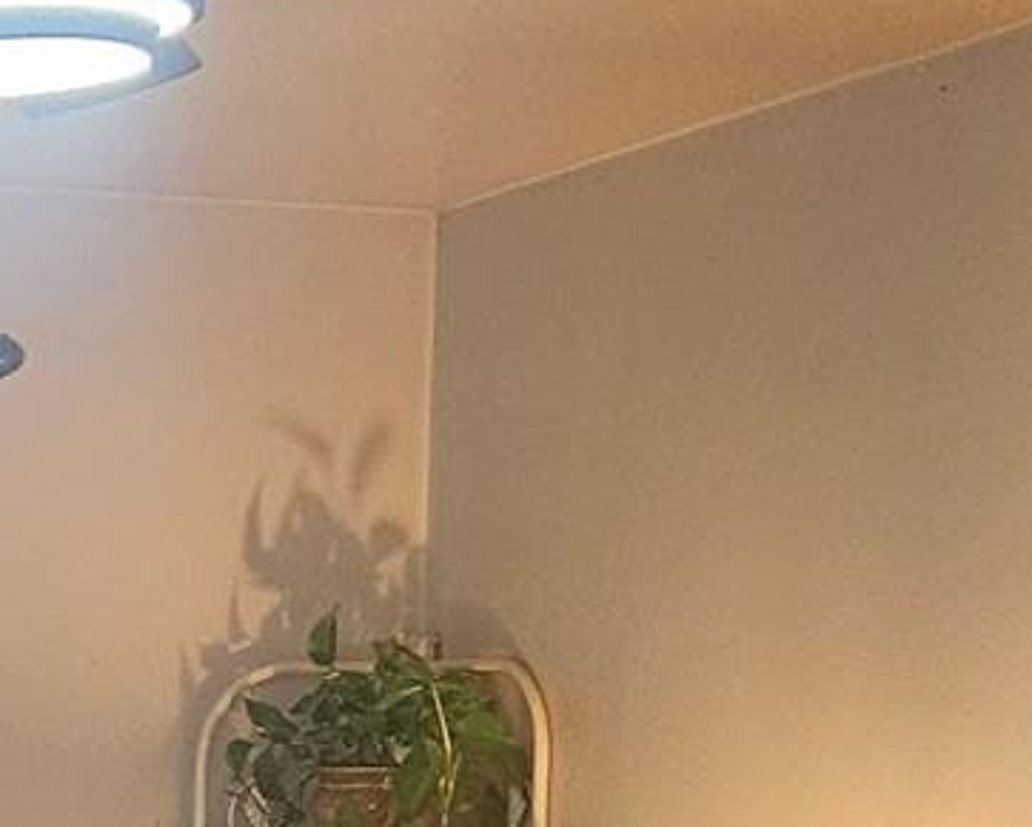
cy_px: 1474
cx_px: -205
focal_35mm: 127
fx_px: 3881
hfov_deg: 14.7
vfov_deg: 11.3
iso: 500
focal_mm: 5.4
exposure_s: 1/120
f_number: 1.8
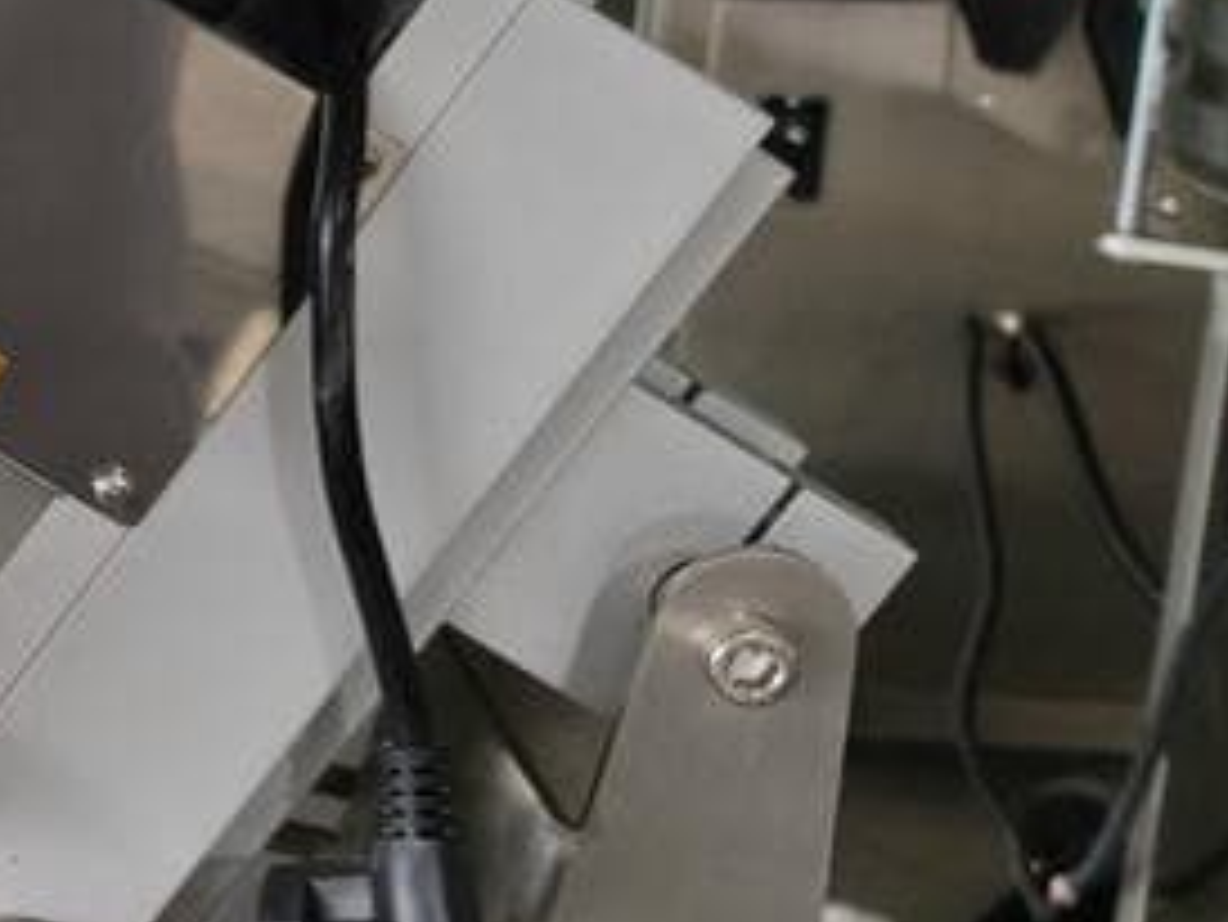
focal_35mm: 101
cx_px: -1134
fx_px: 3585
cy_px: 175
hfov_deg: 15.8
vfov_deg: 14.6
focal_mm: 5.56
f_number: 1.88
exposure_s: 1/36
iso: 640
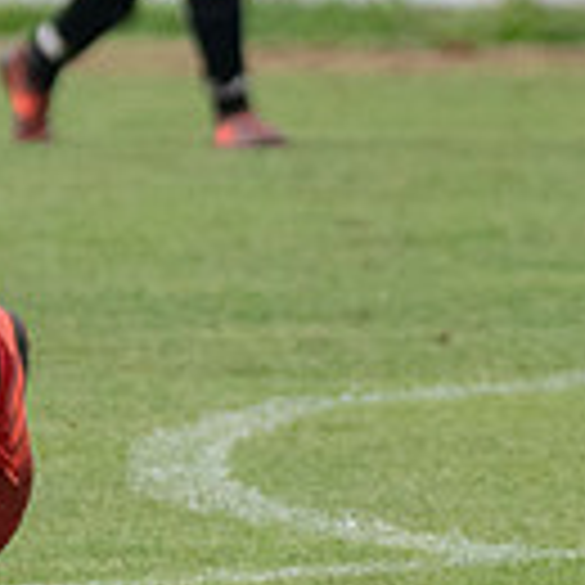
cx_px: -538
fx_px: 23804
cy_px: -164
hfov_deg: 1.4
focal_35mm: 1245
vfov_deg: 1.4
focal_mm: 200
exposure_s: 1/1600
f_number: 5.6
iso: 1600
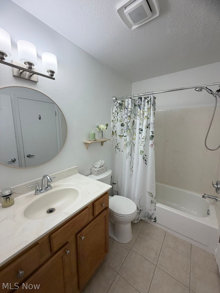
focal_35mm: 14
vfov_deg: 102.1
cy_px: 146
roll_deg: +0.1
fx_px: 119
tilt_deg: -8.4
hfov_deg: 85.7
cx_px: 110
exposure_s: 1/120
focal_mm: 2.22
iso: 160
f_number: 2.2
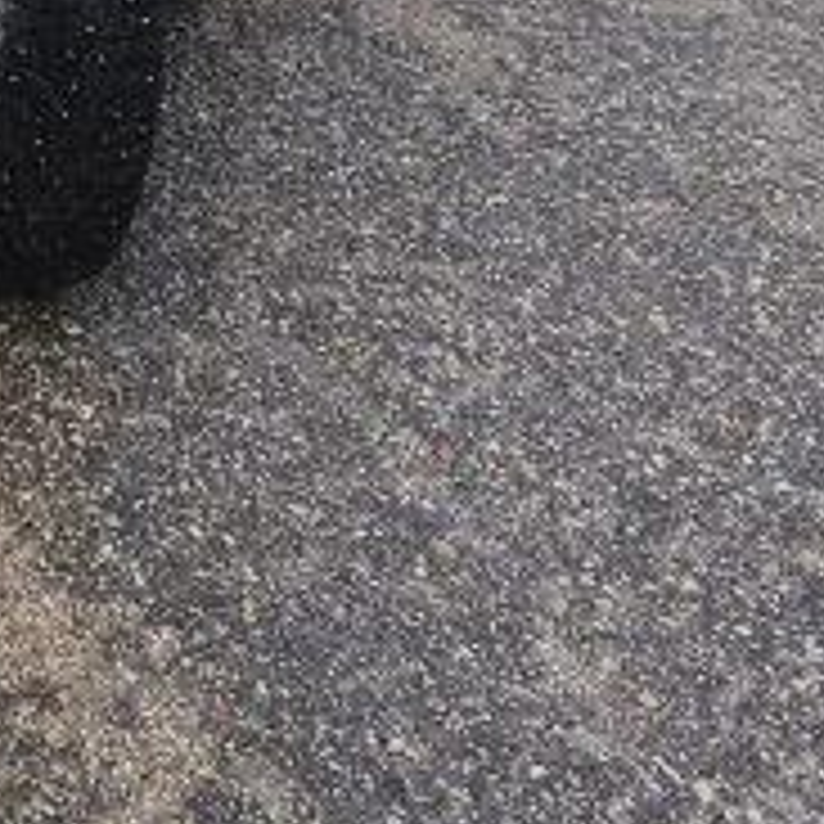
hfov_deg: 21.1
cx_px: -360
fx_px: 1912
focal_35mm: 71
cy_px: -239
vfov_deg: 21.9
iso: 50
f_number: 1.65
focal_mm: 6.18
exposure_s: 1/561
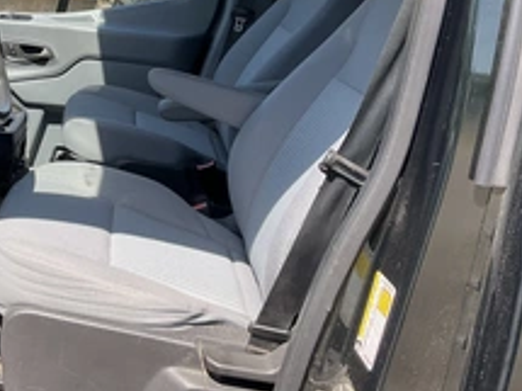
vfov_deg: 26.5
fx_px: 814
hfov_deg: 34.6
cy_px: 78
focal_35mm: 54
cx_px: 117
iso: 25
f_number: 1.8
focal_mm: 3
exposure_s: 1/409
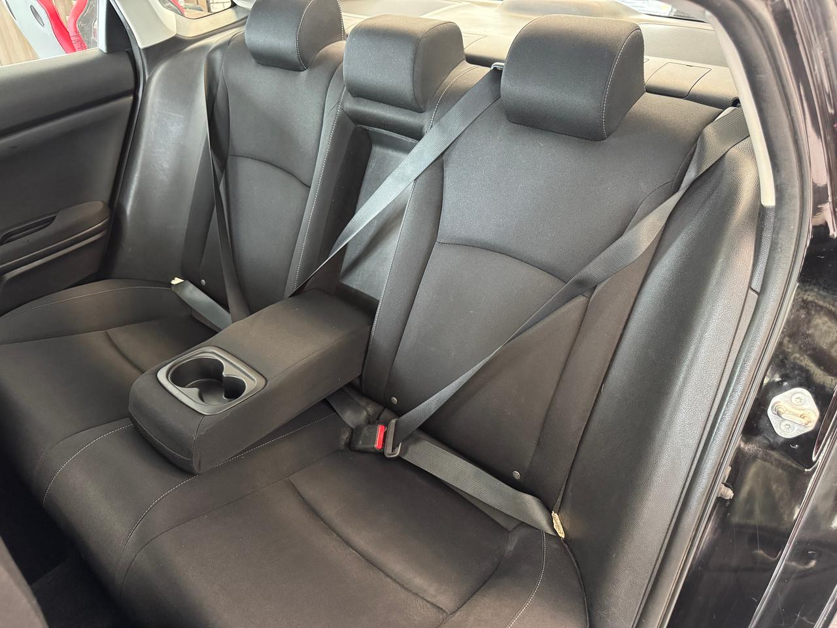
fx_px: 580
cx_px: 418
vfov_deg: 56.8
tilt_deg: -33.6
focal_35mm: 24
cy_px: 314
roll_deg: -1.0
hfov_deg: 71.6
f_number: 1.78
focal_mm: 6.76
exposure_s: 1/40
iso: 1000
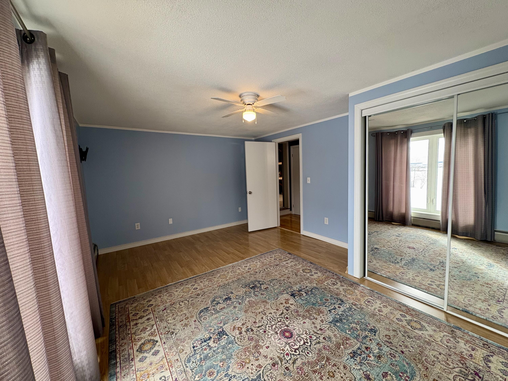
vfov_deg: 85.7
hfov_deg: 102.1
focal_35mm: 14
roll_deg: +2.8
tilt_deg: -5.1
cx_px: 254
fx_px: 205
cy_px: 190
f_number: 2.2
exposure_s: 1/120
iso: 200
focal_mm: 2.22
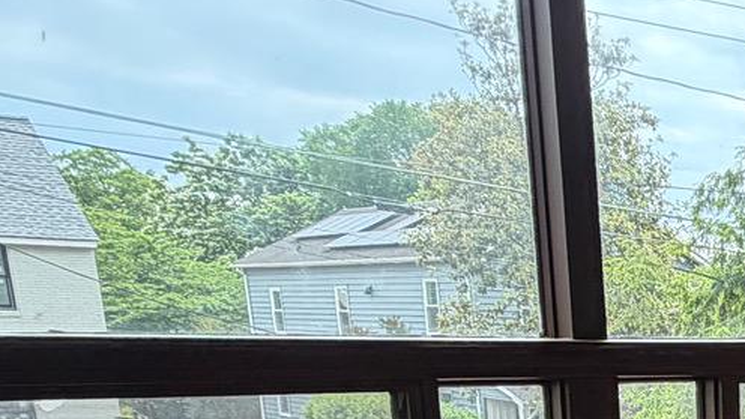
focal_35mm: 63
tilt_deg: -15.1
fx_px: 1245
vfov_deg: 17.1
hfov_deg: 26.7
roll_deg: -0.6
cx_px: 1032
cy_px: 640
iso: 64
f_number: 2.2
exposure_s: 1/170
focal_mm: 2.22
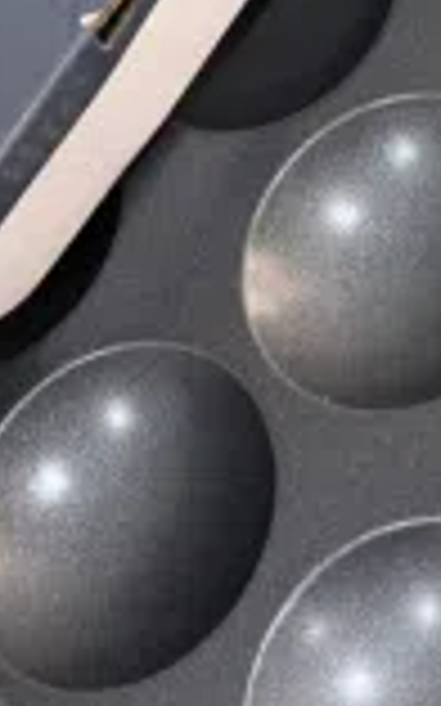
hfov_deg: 11.4
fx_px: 2156
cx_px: 554
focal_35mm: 112
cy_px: -180
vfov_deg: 17.6
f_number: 1.6
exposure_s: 1/122
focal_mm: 5.1
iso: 80
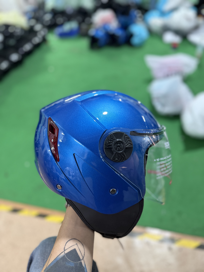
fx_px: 189
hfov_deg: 56.8
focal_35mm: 24
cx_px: 102
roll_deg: +8.2
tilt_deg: -43.9
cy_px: 136
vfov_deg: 71.6
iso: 500
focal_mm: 6.76
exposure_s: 1/50
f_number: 1.78
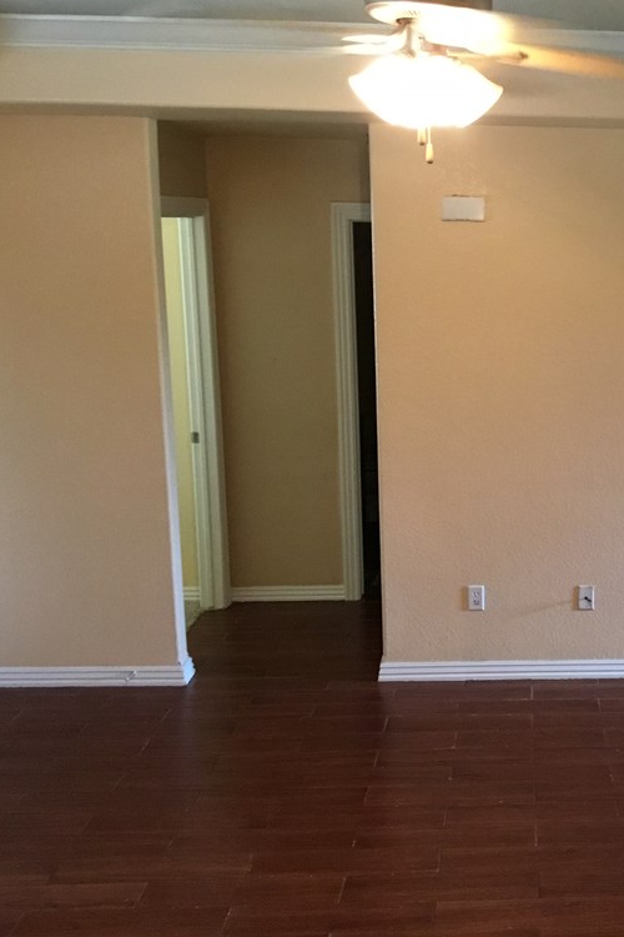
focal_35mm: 44
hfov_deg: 29.1
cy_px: 459
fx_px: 1144
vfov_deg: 44.5
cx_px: 582
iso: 200
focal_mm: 3.3
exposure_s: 1/15
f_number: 2.4
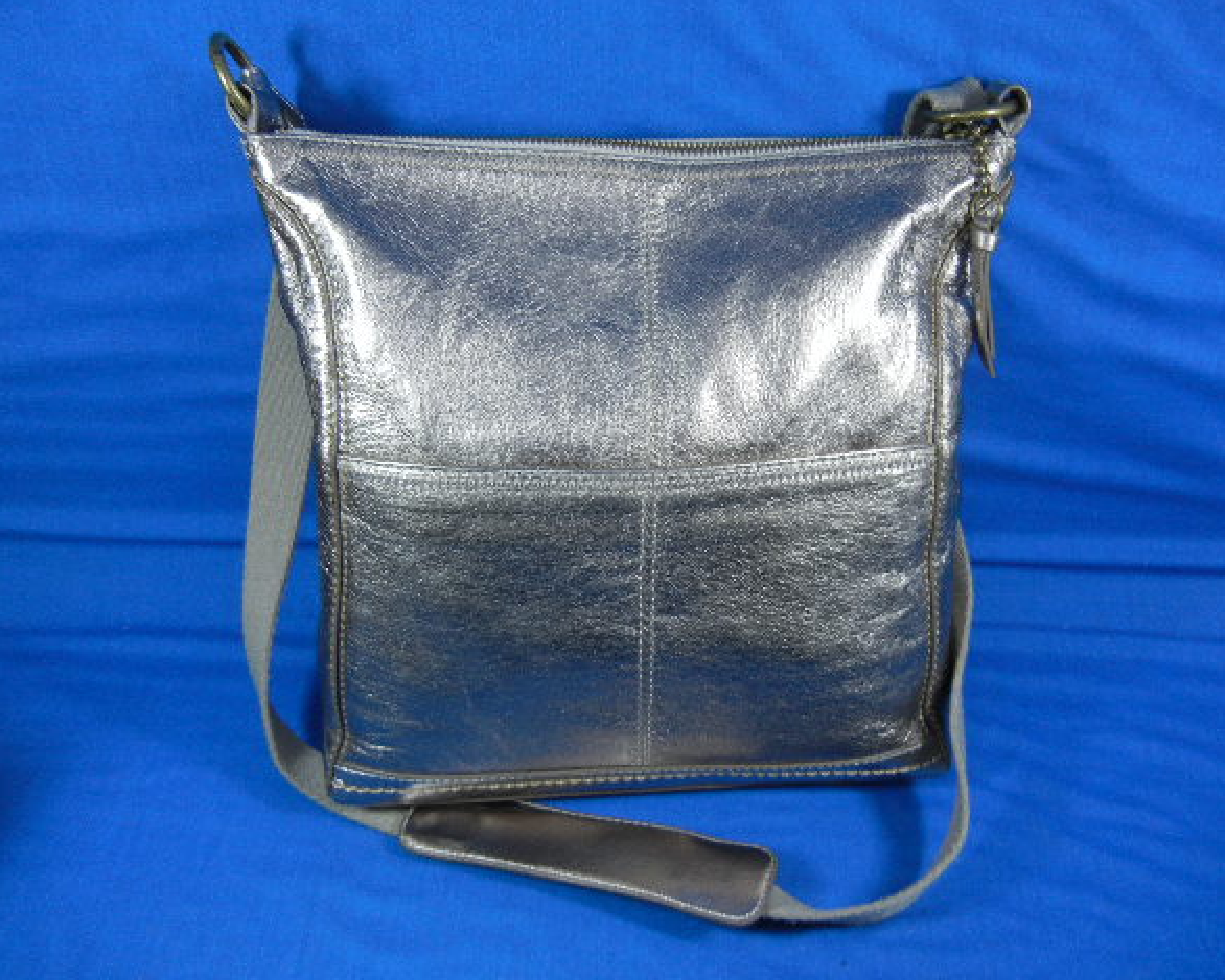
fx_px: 1160
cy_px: 495
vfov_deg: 45.8
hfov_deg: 55.6
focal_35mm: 32
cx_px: 648
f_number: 3.5
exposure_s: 1/30
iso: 200
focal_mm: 5.4
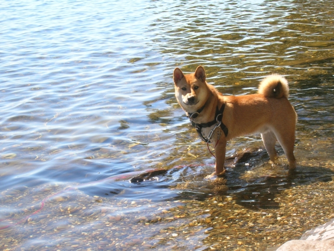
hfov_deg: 19.3
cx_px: 167
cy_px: 126
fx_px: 984
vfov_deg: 14.5
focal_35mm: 102
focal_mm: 17.1
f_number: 8.2
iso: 71
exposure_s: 1/71
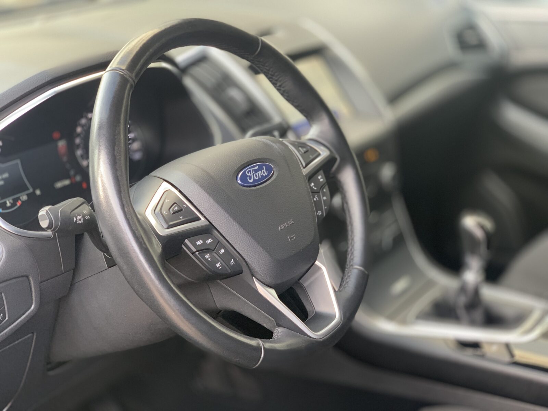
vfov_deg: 28.0
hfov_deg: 36.8
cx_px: 274
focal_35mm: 52
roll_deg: +1.3
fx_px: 823
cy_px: 206
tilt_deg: -22.7
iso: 125
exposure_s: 1/77
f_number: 2.4
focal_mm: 6
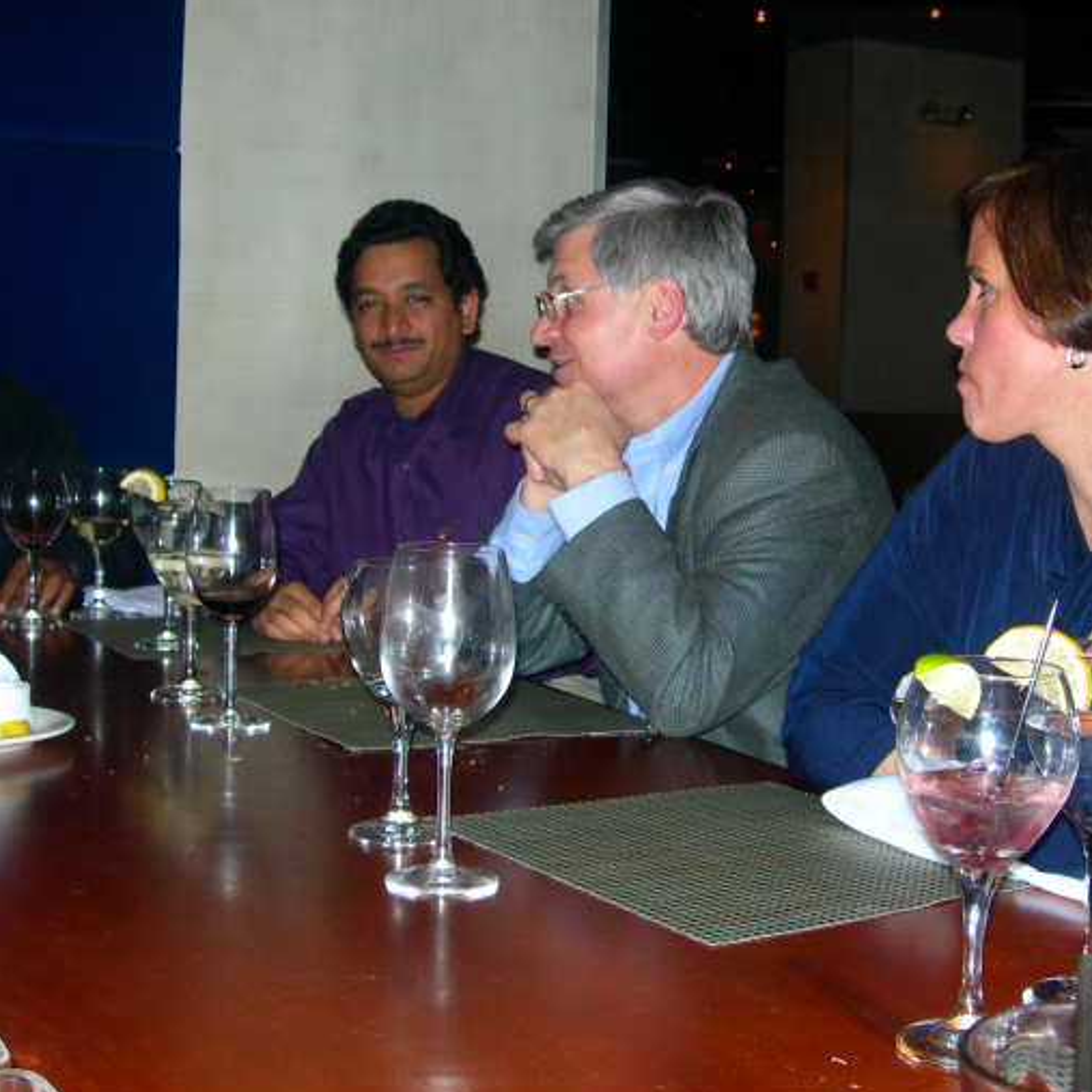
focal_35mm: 53
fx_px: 1892
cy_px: 491
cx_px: 582
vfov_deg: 32.2
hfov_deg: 32.2
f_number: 2.8
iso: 129
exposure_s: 1/60.1
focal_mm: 7.8
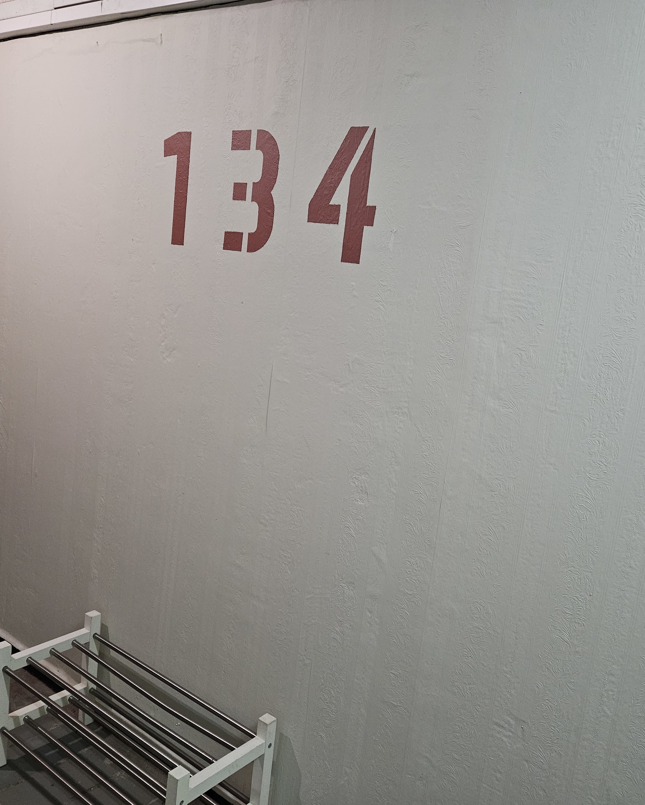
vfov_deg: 58.8
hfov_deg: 48.5
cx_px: 350
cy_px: 403
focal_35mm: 30
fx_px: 716
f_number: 1.8
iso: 640
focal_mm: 5.4
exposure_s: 1/33.3
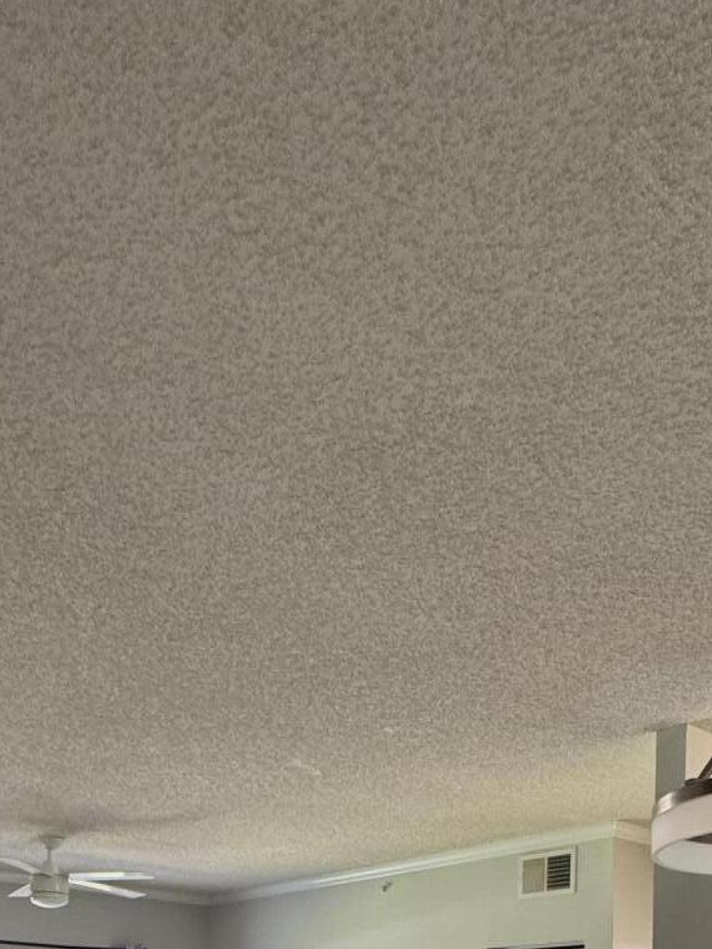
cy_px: 1069
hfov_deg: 38.6
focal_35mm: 37
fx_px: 1014
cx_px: 407
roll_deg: -0.7
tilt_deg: -1.4
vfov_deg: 39.7
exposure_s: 1/60
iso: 250
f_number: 2.2
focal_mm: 2.22
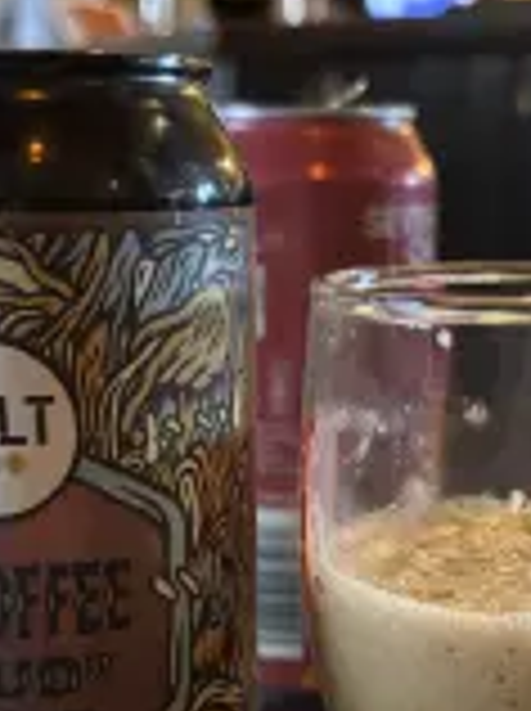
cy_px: 612
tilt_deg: -16.7
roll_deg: -0.7
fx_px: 1354
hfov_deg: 22.2
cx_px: 256
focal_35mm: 66
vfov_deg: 28.5
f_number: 1.6
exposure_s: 1/25
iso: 640
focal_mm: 5.96
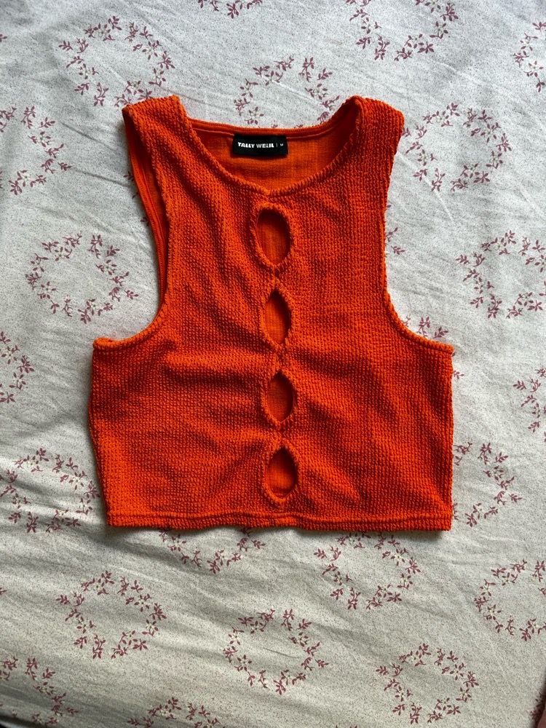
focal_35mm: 26
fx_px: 547
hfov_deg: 53.1
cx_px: 273
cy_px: 364
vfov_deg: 67.3
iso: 40
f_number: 1.5
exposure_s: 1/121
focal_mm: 5.7
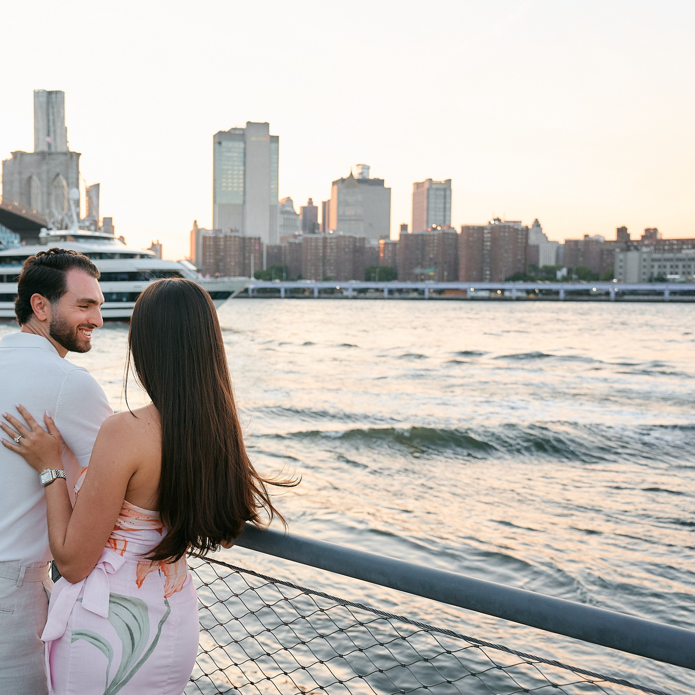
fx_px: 863
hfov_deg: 42.9
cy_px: 353
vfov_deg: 43.9
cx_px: 206
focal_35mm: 38
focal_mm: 29
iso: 640
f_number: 4
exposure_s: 1/500
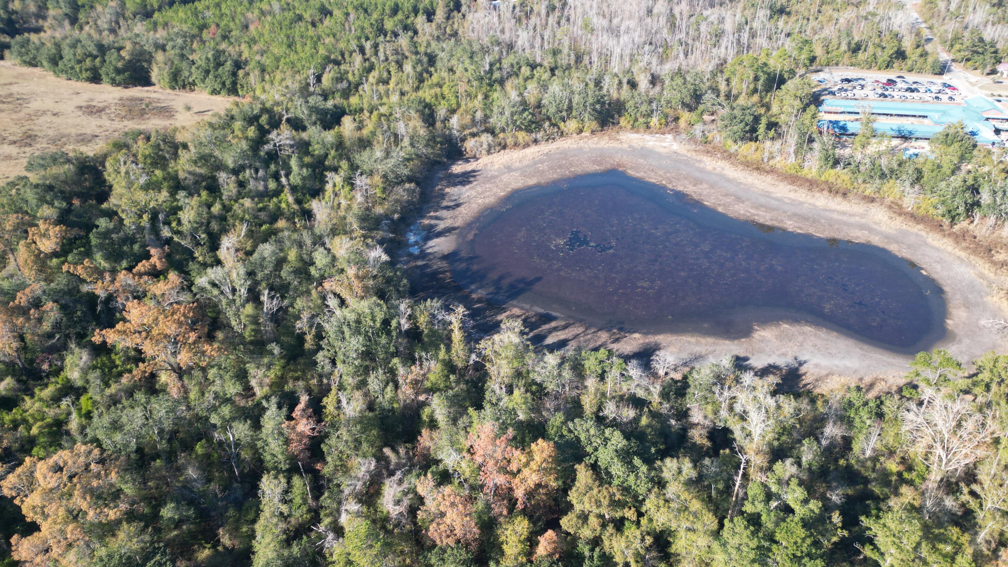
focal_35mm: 27
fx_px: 722
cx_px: 503
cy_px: 306
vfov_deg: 42.9
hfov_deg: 69.9
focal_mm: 6.72
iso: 120
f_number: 1.7
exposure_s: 1/725
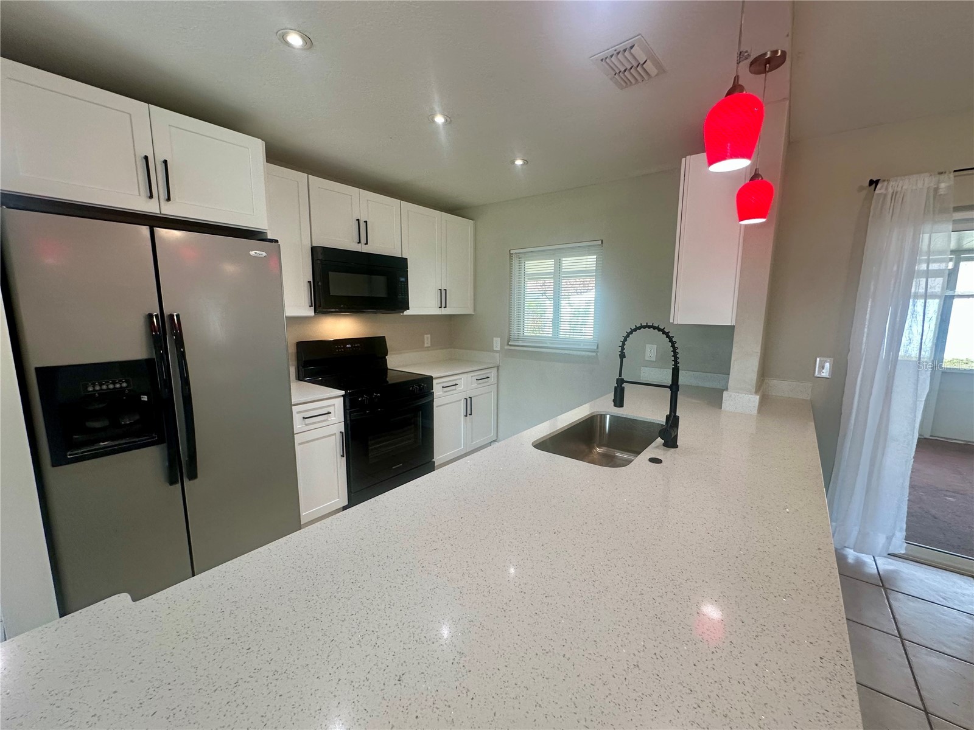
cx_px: 487
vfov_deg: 85.7
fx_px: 394
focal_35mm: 14
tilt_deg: -7.9
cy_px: 365
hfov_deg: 102.1
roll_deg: -0.8
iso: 160
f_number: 2.2
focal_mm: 2.22
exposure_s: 1/120
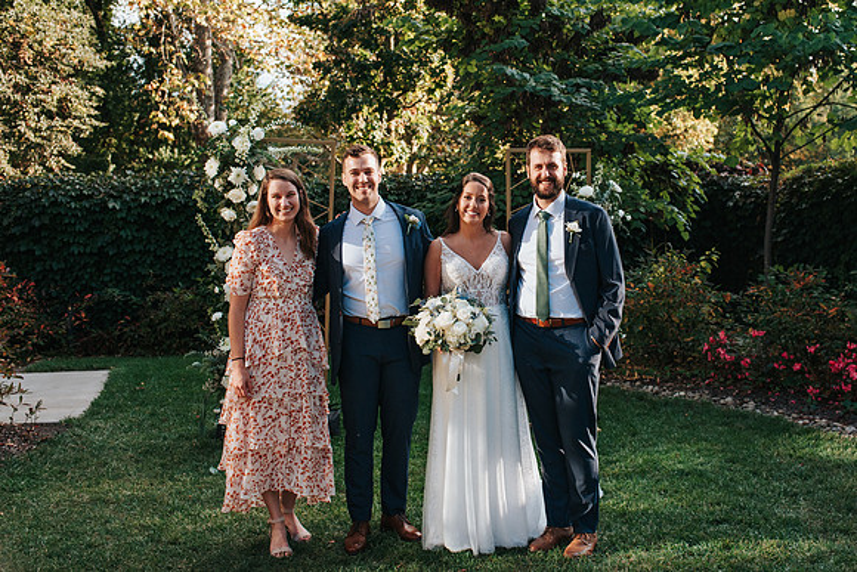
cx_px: 479
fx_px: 949
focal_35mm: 40
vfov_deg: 33.5
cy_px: 252
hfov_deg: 48.5
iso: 1000
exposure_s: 1/1250
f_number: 4
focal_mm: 35
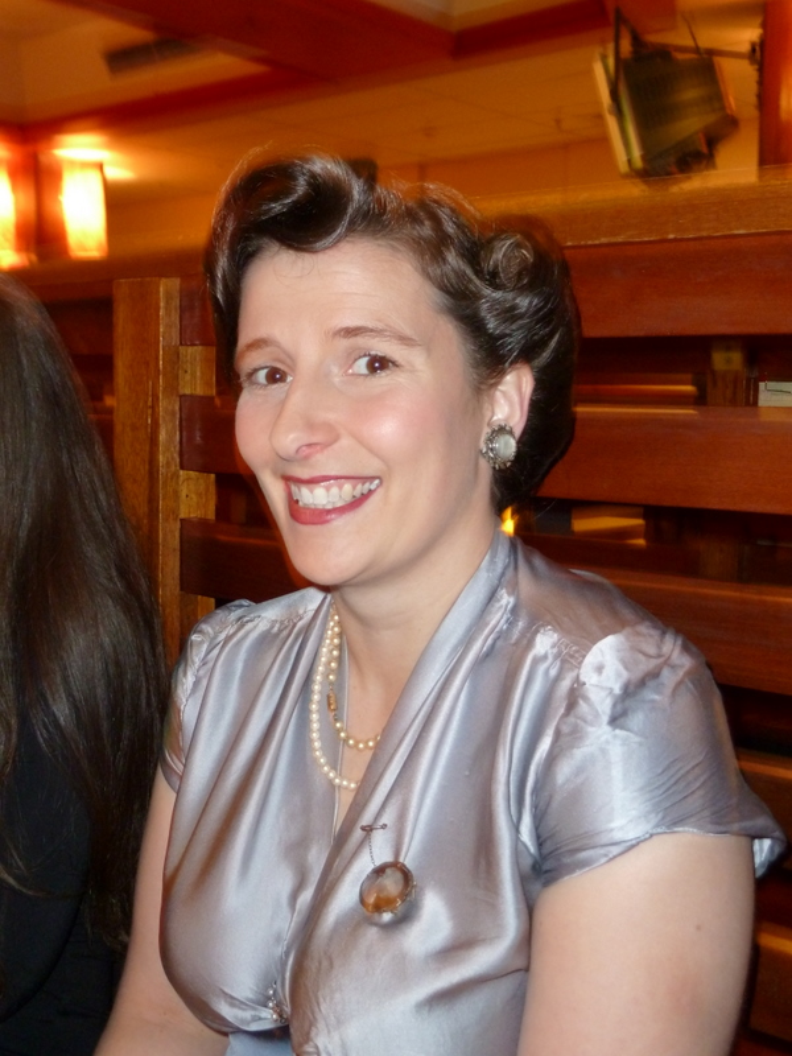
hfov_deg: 34.3
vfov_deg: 44.8
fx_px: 1281
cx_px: 396
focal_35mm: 42
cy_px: 528
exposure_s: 1/4
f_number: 3.7
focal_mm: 6.9
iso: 250
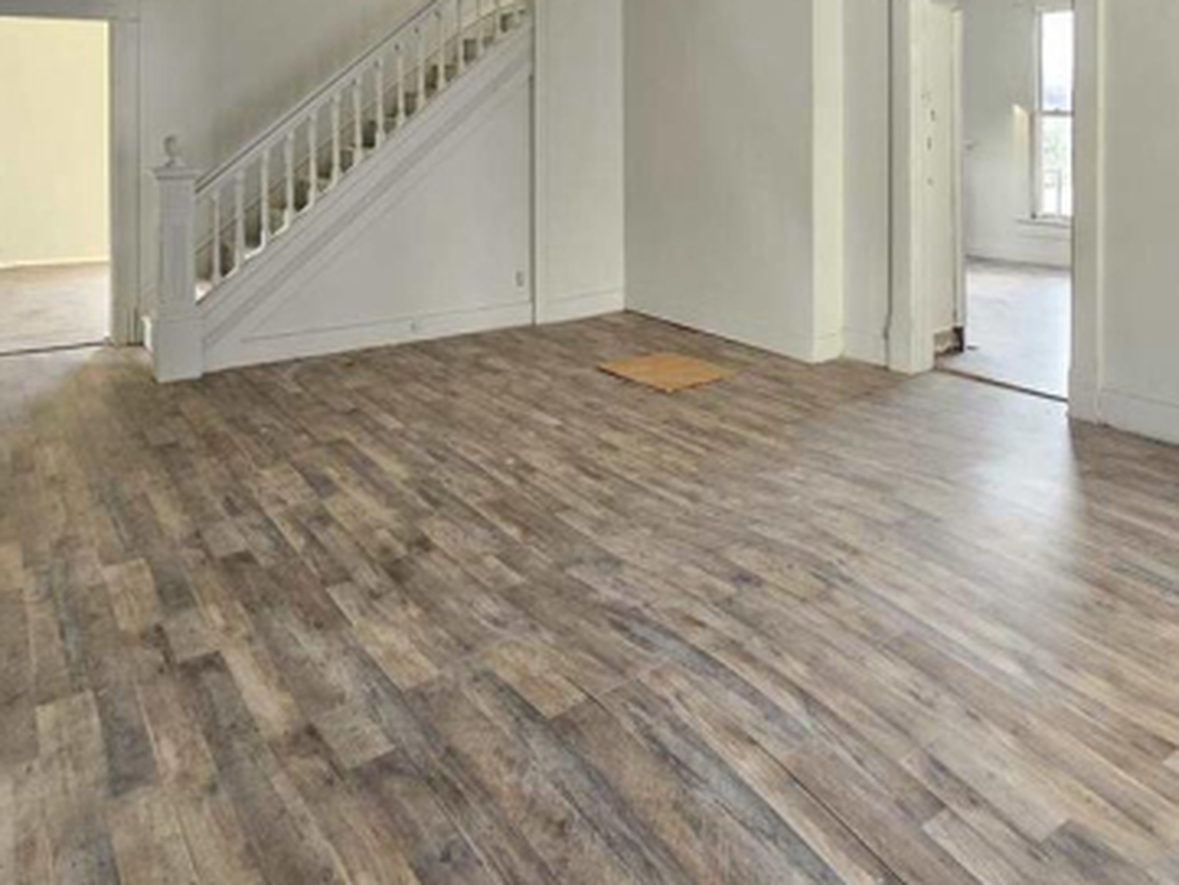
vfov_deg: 51.1
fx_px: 818
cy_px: 108
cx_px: 563
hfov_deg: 71.5
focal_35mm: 24
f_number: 2.2
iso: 400
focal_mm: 2.2
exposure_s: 1/60
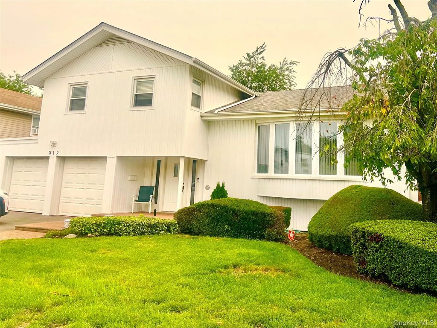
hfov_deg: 67.3
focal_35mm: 26
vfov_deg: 53.1
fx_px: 328
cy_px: 164
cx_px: 218
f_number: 1.5
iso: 50
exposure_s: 1/2915
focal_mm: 5.7
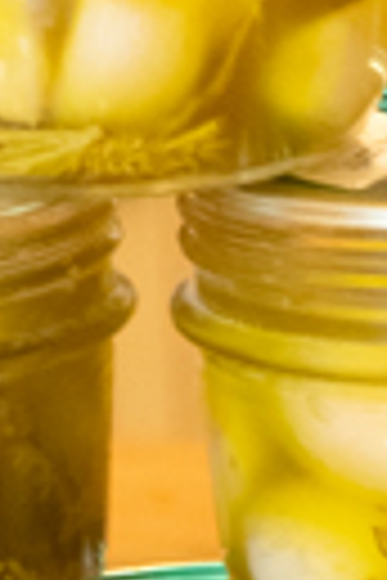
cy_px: 598
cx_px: 776
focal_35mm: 491
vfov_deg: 4.2
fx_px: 7917
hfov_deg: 2.8
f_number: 6.3
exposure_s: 1/13
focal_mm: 66
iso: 2000
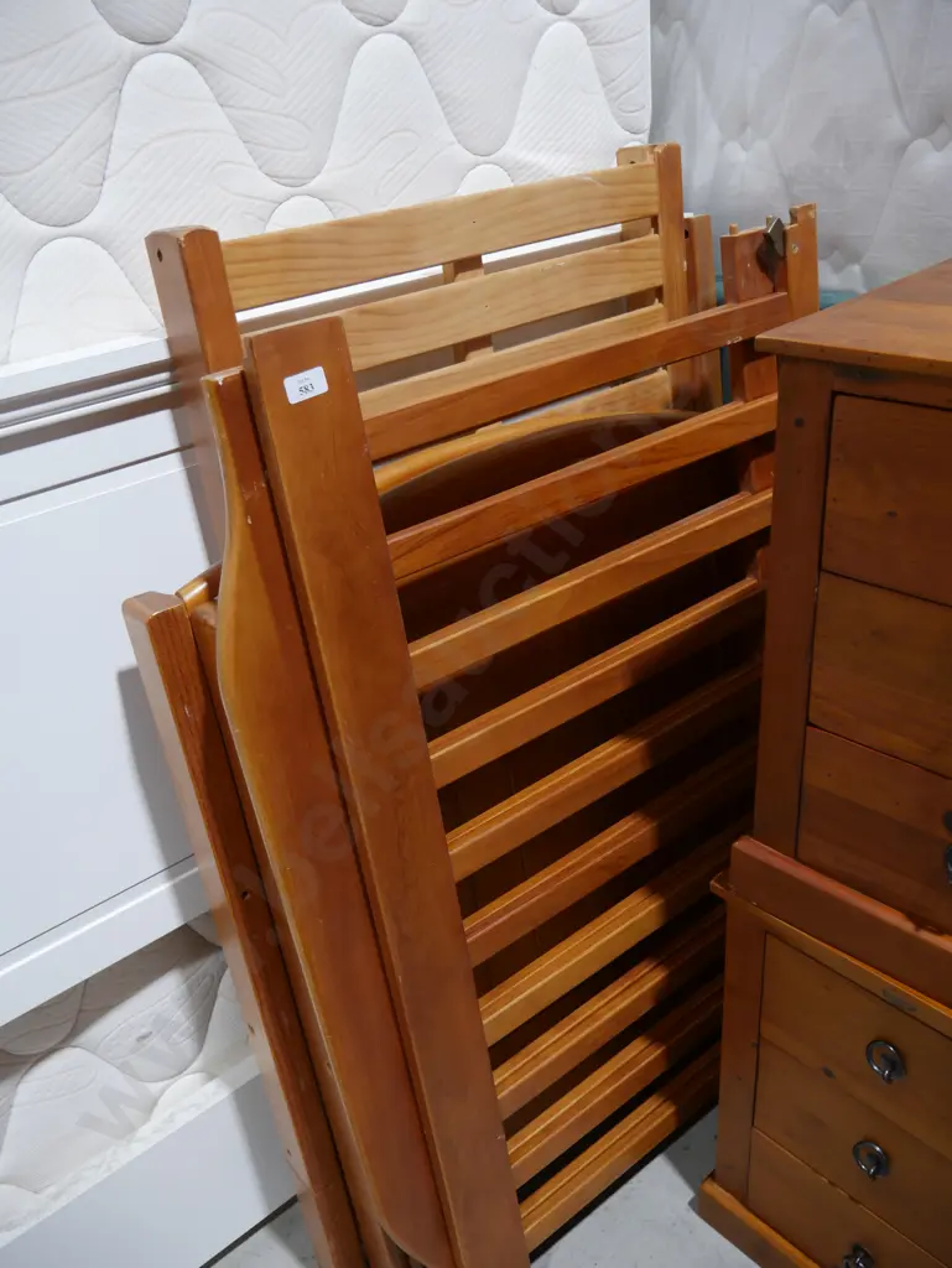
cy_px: 634
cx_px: 476
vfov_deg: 63.4
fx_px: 1026
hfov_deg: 49.8
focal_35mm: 28
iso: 250
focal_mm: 14
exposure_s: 1/60
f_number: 3.5
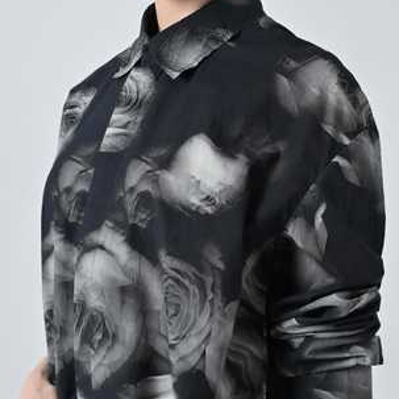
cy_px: 123
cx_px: 220
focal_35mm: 106
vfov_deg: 16.4
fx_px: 1382
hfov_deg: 16.4
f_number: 8
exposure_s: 1/160
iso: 200
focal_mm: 72
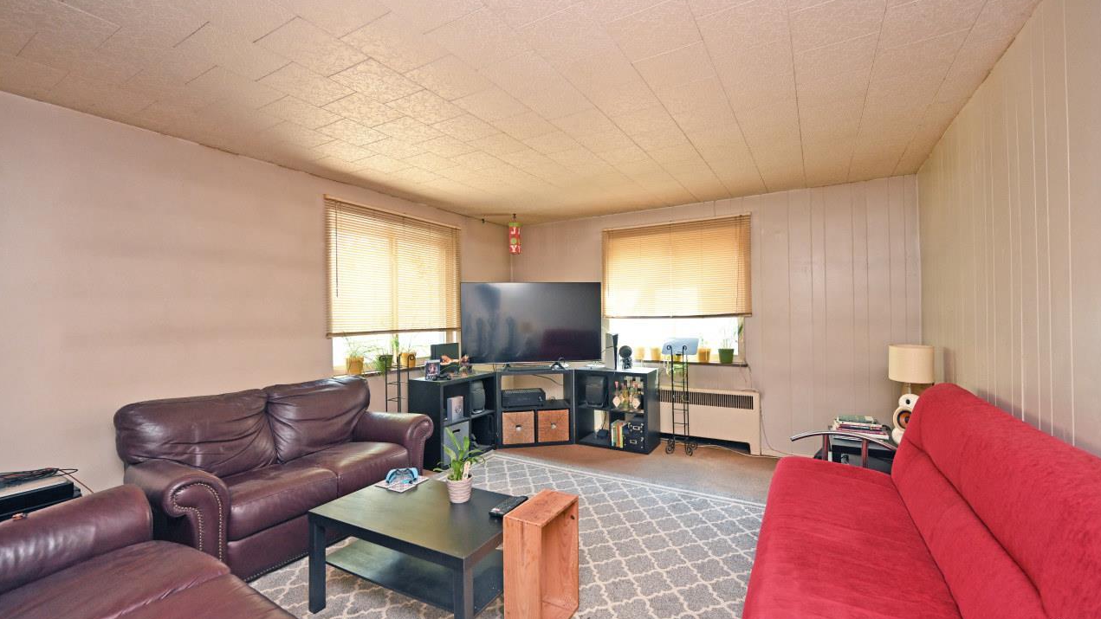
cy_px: 313
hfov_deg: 103.0
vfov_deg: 70.5
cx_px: 560
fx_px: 438
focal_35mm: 15
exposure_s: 1/60
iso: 1100
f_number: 4
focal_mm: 14
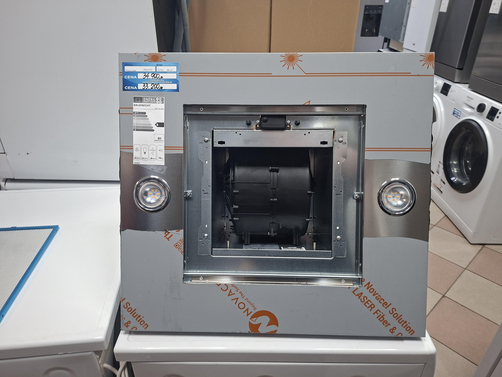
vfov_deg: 58.9
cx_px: 251
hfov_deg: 73.9
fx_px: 334
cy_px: 188
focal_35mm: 23
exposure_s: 1/50
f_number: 1.8
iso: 200
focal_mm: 5.54
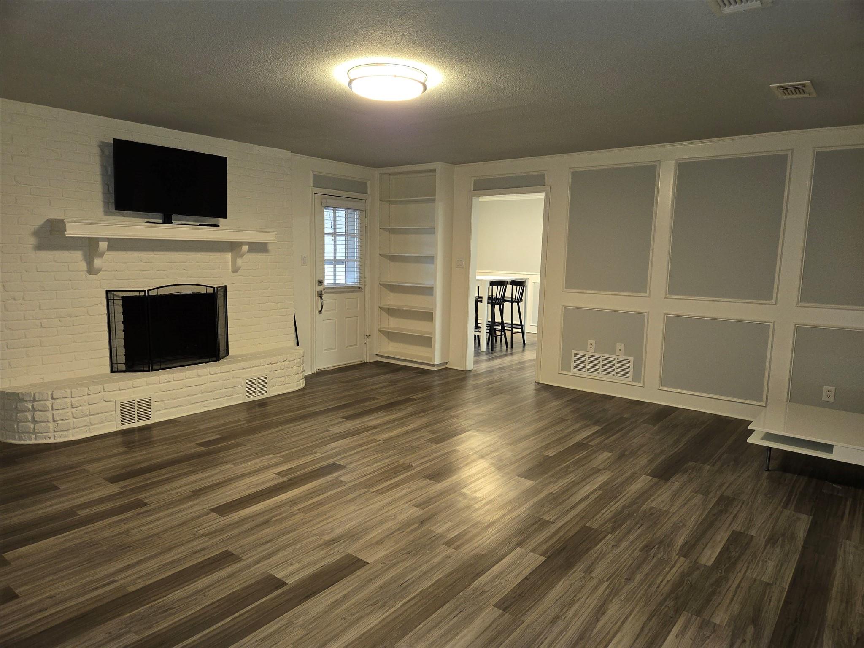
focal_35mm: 23
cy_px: 324
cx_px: 432
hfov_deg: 73.9
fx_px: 574
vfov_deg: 58.9
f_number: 1.8
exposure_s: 1/17.2
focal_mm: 5.4
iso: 125
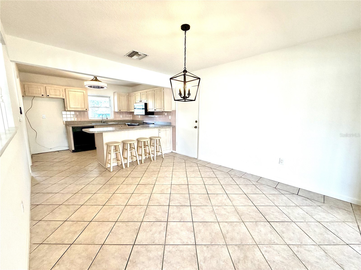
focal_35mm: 14
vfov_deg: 85.7
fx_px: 146
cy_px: 135
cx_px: 180
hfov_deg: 102.1
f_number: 2.2
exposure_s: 1/120
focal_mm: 2.22
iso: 250
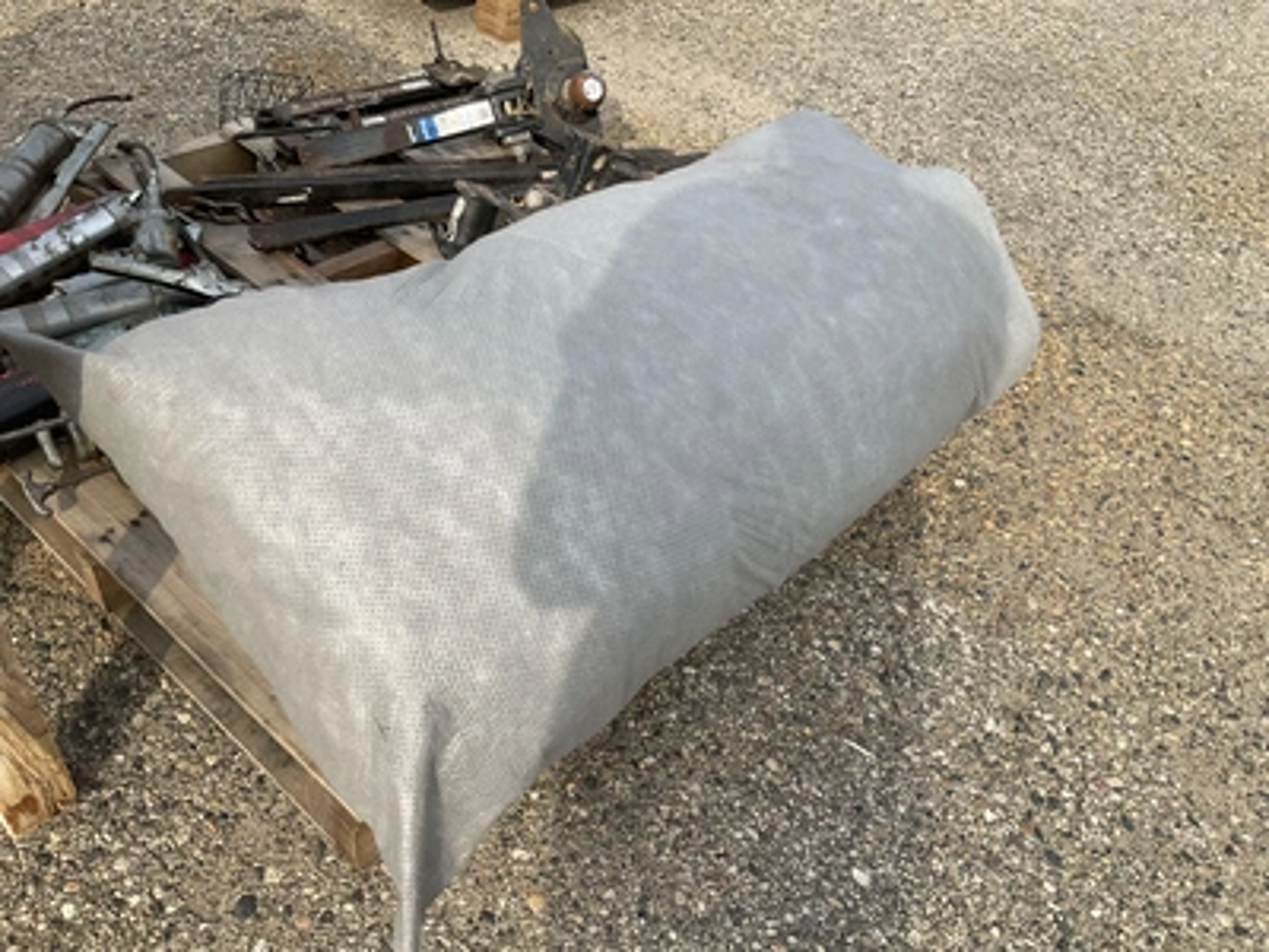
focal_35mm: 29
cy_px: 476
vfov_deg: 48.2
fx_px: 1063
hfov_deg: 61.7
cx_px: 634
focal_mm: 3
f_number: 1.8
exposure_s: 1/997
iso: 25
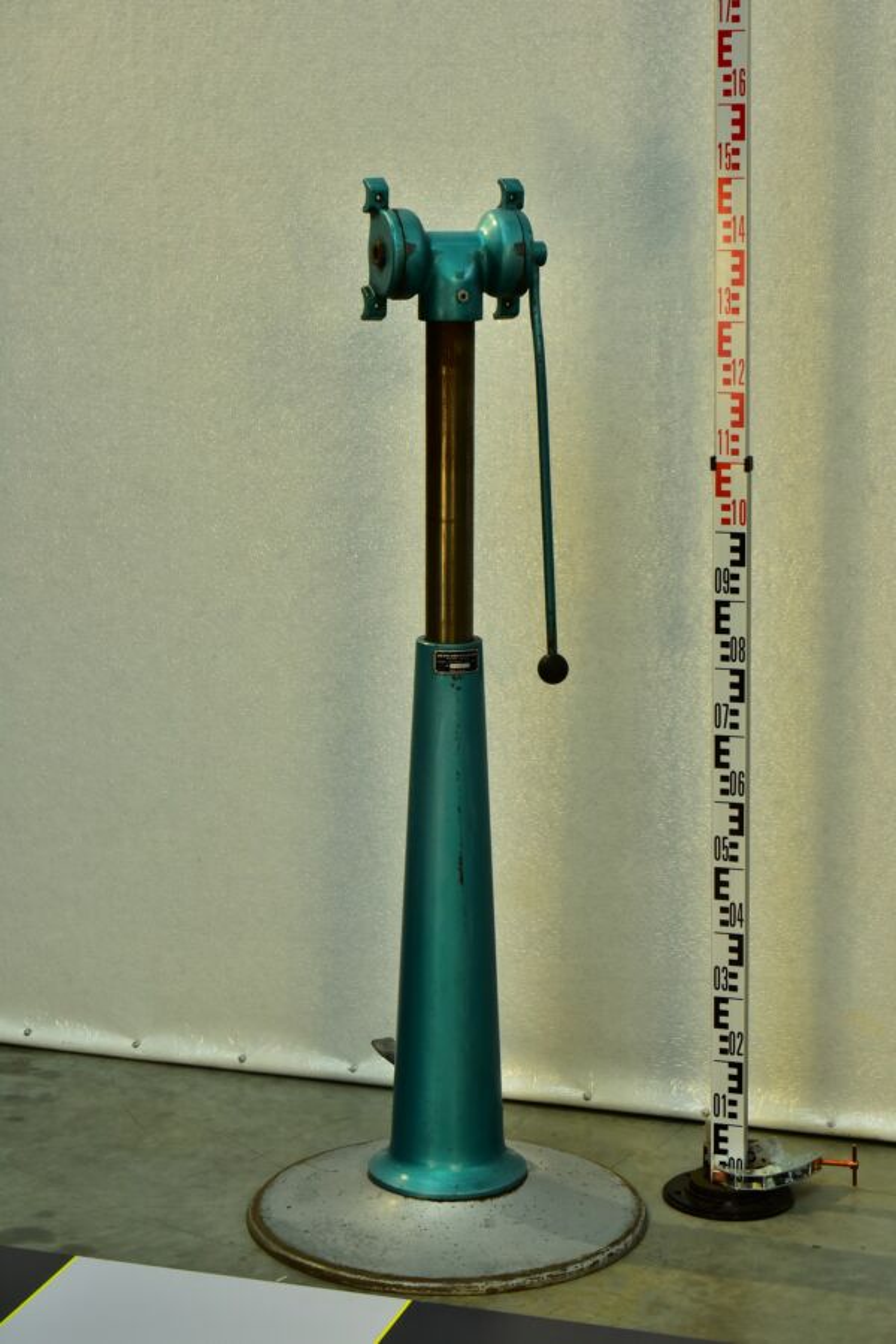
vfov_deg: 25.4
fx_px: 2984
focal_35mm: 80
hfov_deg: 17.1
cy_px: 672
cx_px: 448
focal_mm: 80
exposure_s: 1/13
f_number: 20
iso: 500
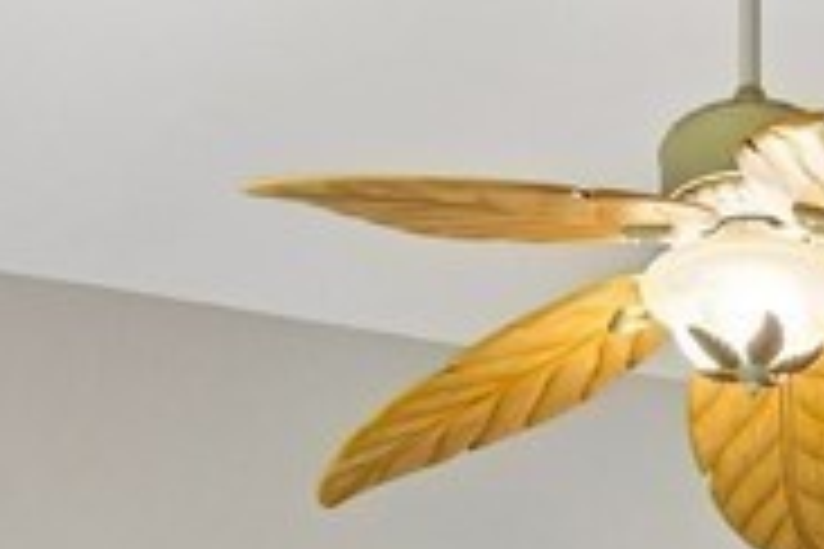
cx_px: 856
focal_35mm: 83
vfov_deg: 12.7
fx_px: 1900
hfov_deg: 23.3
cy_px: 1325
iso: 400
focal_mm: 14
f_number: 8
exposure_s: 1/20
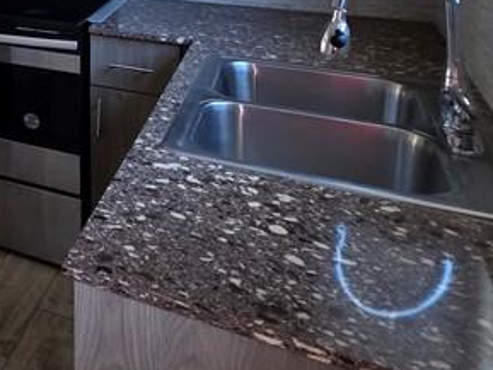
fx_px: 655
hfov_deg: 29.2
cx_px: -212
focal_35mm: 46
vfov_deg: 26.9
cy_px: -102
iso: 250
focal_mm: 2.2
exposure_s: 1/60
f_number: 1.9
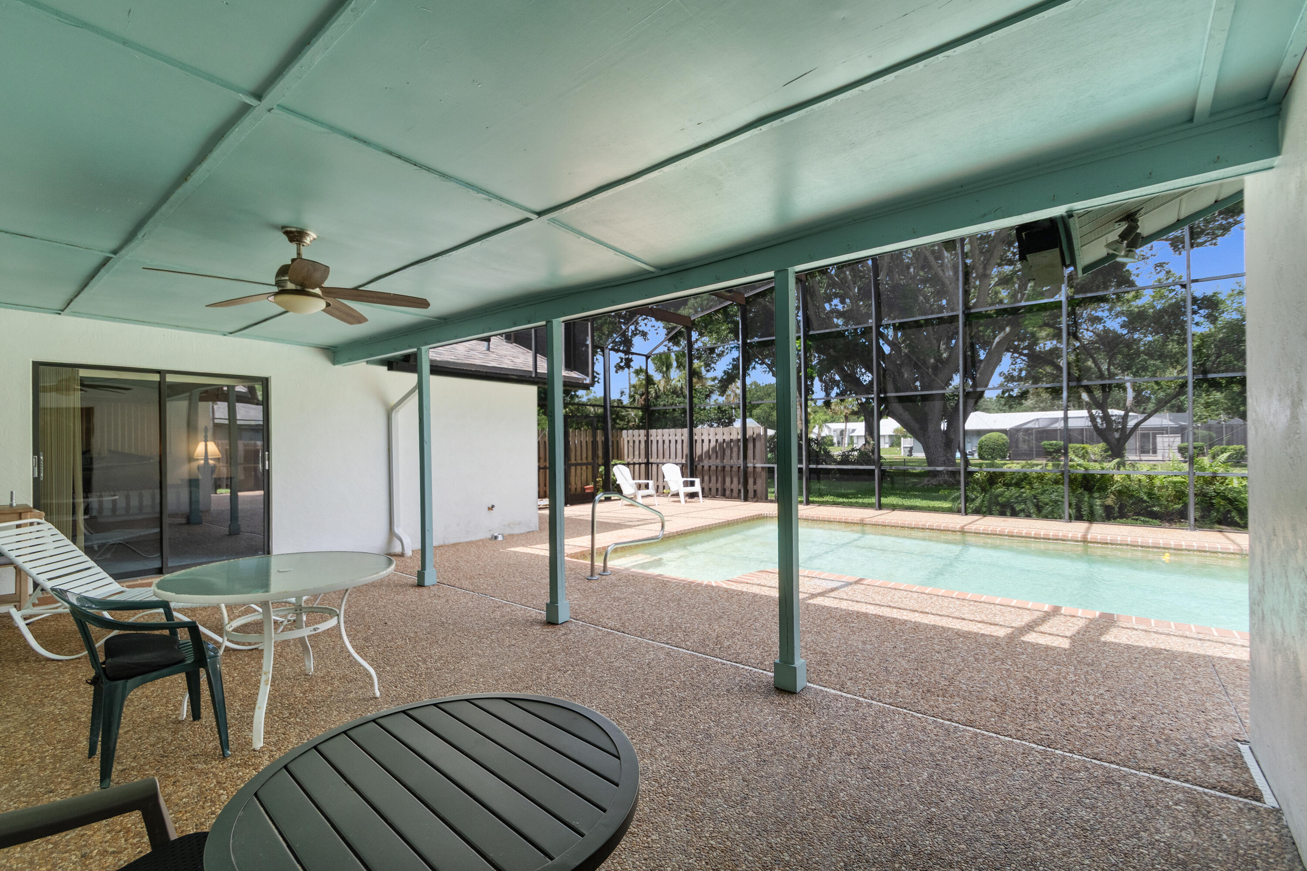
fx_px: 545
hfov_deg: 100.4
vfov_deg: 77.3
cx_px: 654
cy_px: 436
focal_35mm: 15
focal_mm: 10
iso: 320
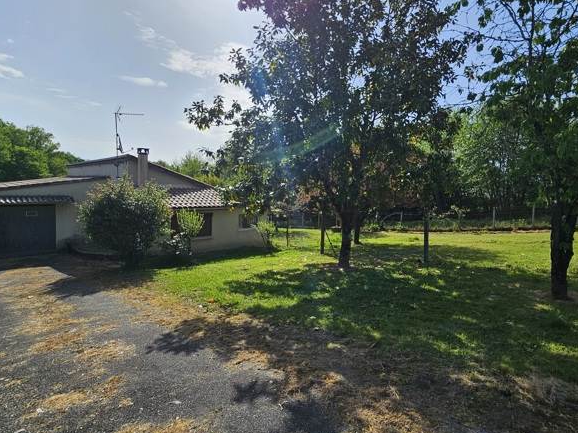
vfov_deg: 71.5
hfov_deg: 87.3
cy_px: 203
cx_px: 326
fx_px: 300
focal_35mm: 18
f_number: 2.2
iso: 50
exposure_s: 1/3151
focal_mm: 2.2
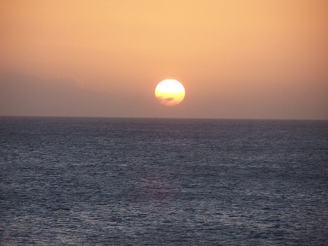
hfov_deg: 5.4
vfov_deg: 4.1
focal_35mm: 367
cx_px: 164
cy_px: 123
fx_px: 3477
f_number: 3.6
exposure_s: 1/350
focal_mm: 60.8
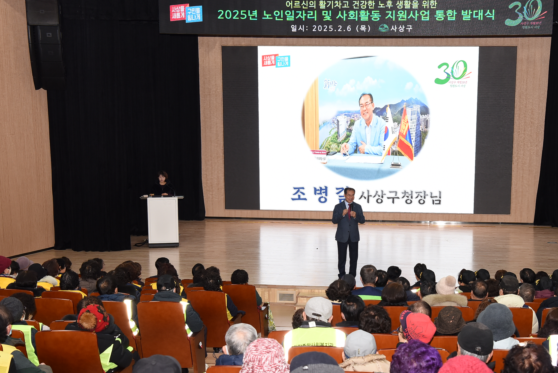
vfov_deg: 20.2
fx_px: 1039
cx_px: 348
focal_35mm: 67
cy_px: 258
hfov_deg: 29.9
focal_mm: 44
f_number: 7.1
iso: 800
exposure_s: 1/60
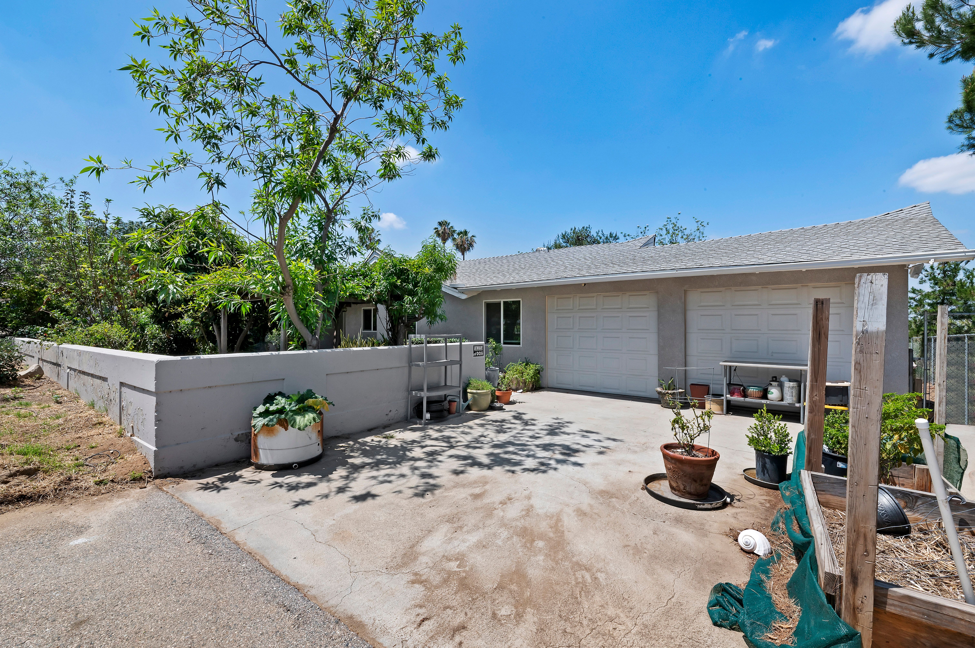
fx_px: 379
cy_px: 324
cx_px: 488
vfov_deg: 81.1
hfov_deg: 104.3
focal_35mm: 14
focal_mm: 14
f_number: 22
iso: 500
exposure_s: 1/160
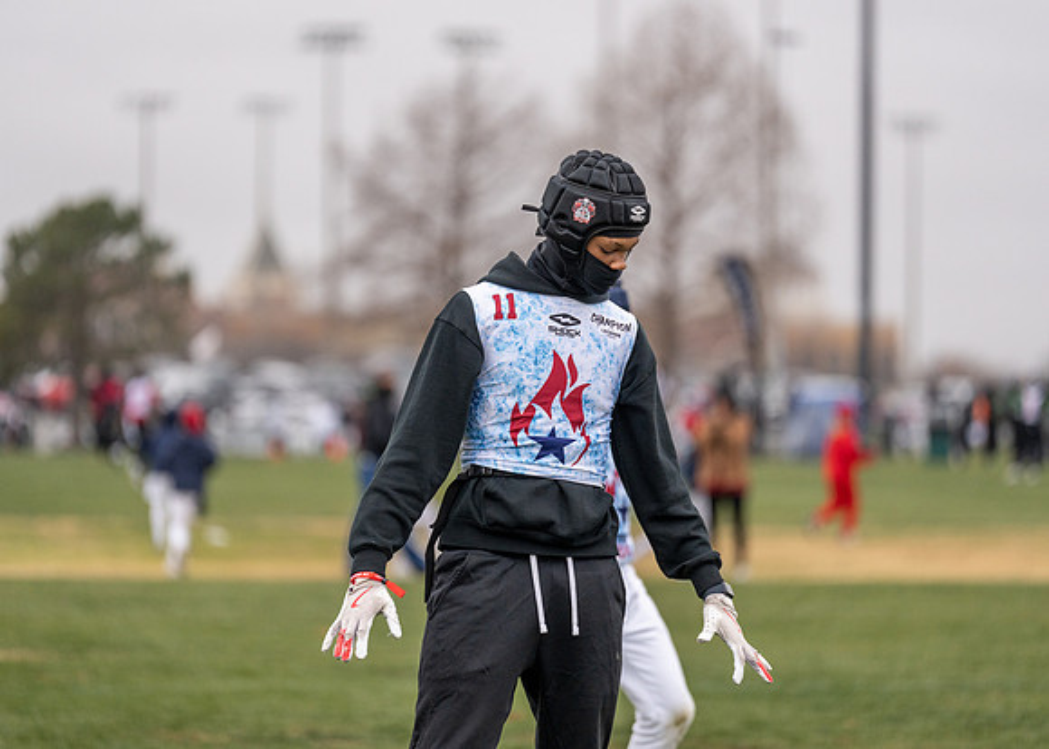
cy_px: 374
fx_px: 6055
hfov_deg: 9.9
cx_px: 524
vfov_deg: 7.1
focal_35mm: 203
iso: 640
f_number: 2.8
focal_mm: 194
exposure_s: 1/1250
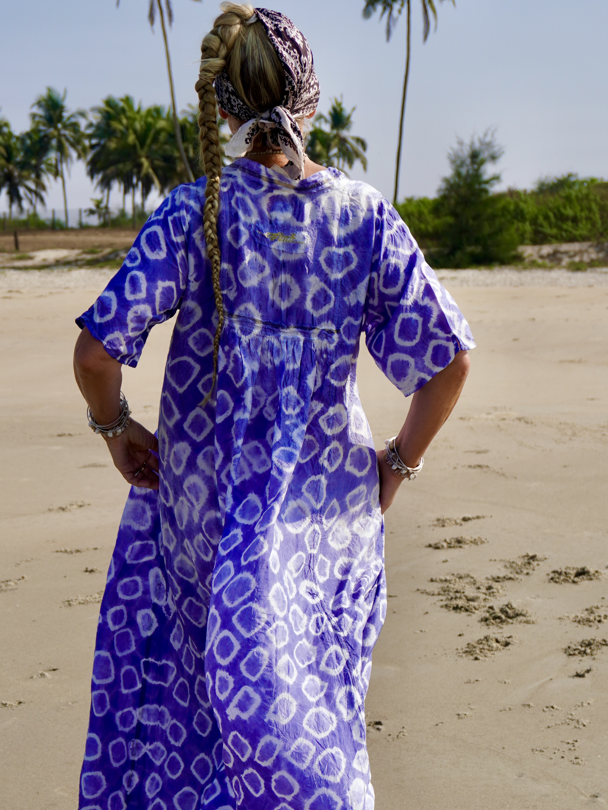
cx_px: 249
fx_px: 1703
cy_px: 553
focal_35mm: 73
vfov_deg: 26.6
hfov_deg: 20.2
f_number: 5.6
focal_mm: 33
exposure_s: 1/800
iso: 100
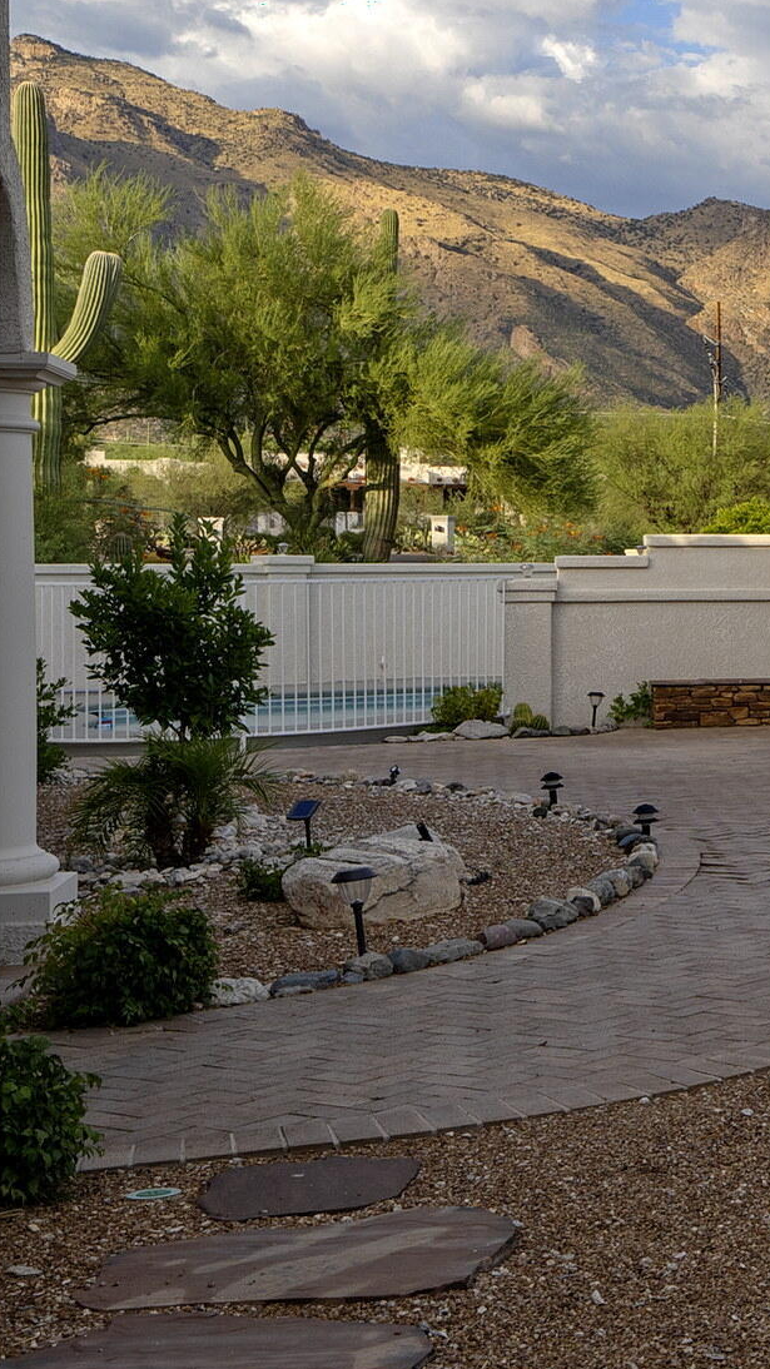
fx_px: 2143
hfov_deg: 17.1
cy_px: 542
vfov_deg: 35.3
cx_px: 1338
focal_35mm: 59
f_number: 9
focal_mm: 22
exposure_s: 1/100
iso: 100
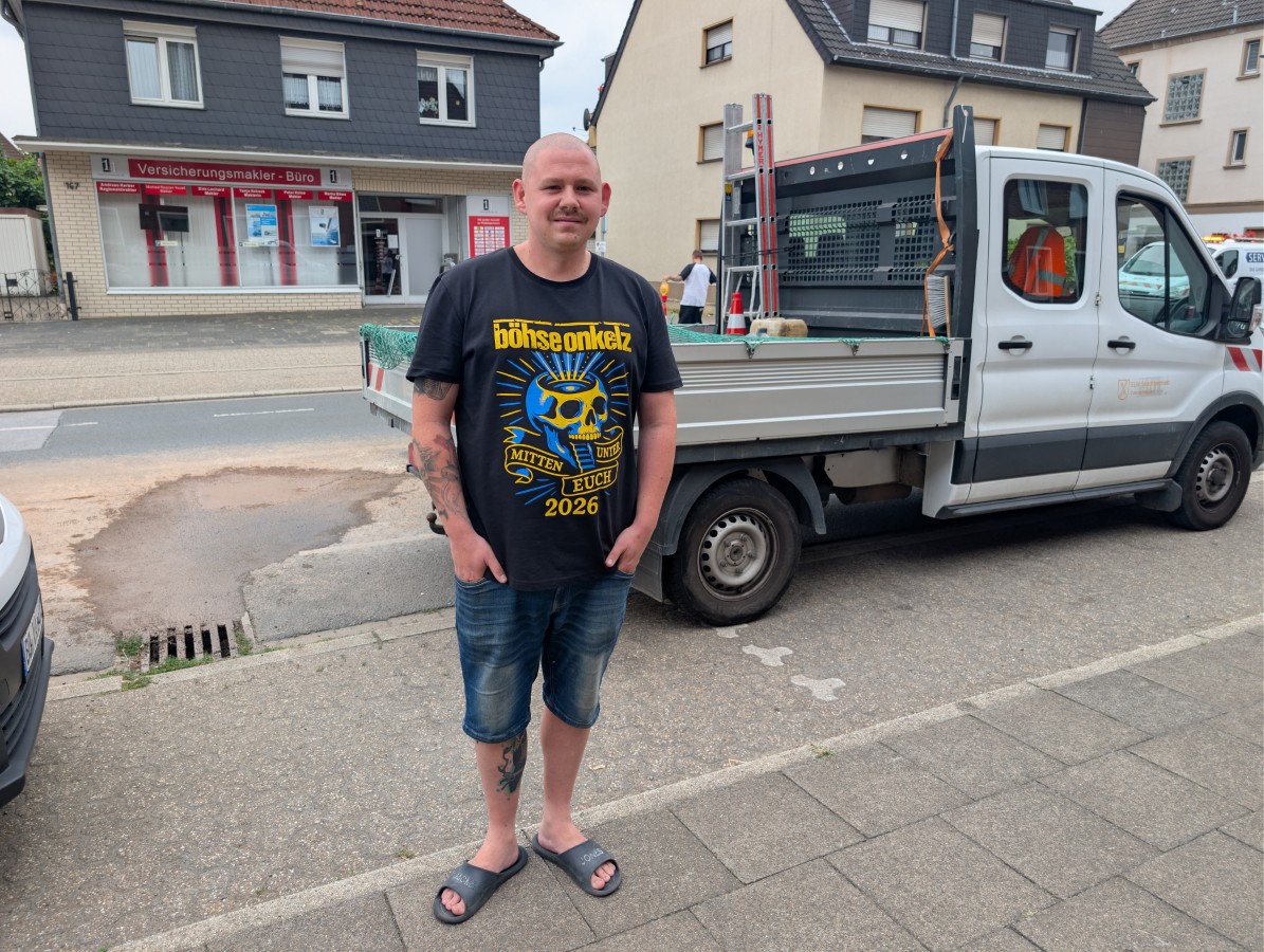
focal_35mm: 24
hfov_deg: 71.5
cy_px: 476
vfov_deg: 56.9
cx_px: 632
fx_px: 878
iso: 17
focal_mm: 6.9
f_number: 1.68
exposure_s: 1/243
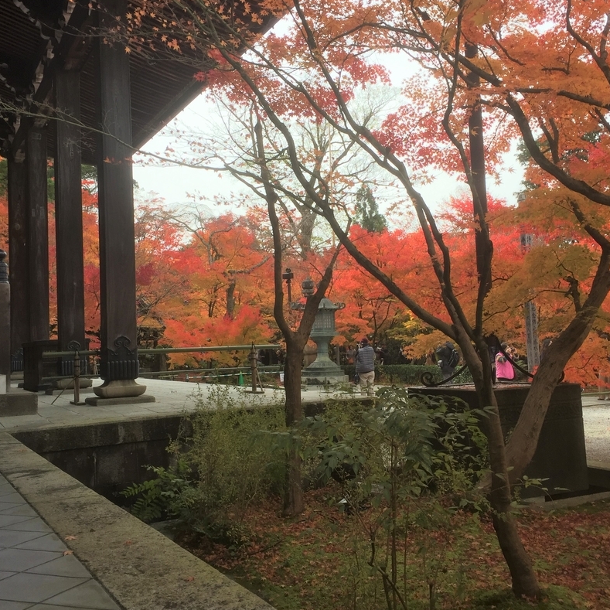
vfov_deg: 42.8
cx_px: 313
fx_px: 778
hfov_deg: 42.8
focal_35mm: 39
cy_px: 281
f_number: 2.2
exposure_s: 1/573
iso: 32
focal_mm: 4.15
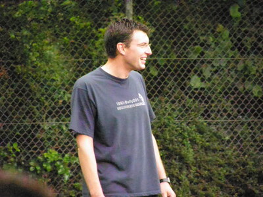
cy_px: 98
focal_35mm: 676
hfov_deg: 2.9
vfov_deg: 2.2
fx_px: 5136
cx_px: 132
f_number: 5.6
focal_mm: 119.6
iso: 6400
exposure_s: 1/640
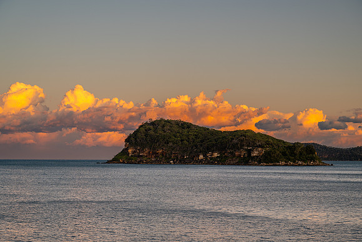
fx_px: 719
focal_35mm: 72
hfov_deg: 28.3
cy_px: 124
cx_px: 181
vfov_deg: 19.1
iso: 32
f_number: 8
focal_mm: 70
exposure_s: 1/25
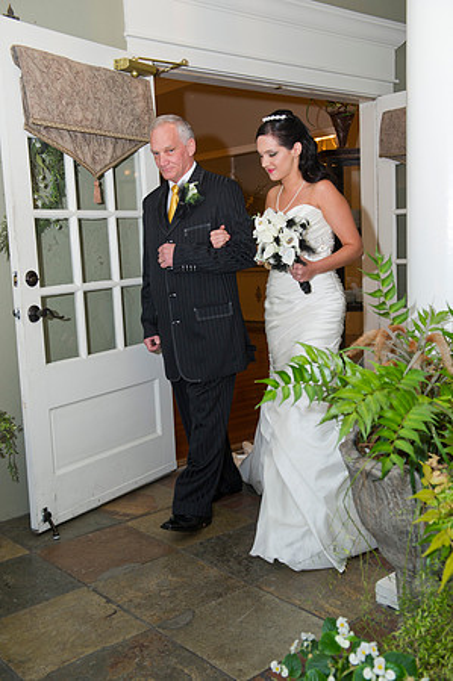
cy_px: 340
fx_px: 719
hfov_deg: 35.0
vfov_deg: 50.7
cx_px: 226
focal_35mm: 38
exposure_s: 1/100
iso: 800
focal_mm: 38
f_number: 5
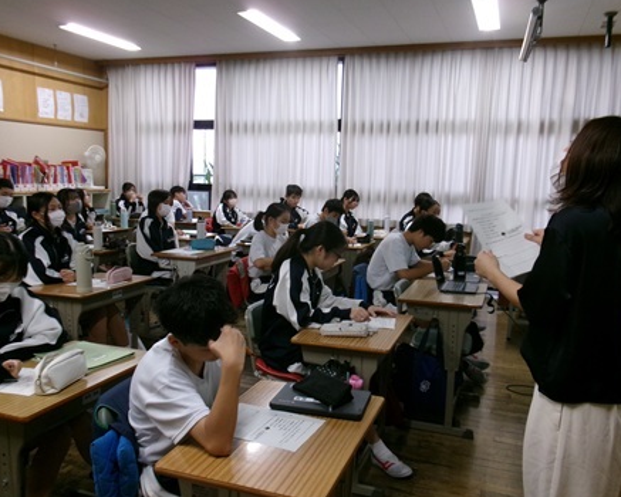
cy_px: 248
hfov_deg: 58.7
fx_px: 552
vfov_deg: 48.5
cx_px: 318
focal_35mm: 30
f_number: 3.9
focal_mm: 5.1
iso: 258
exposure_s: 1/34
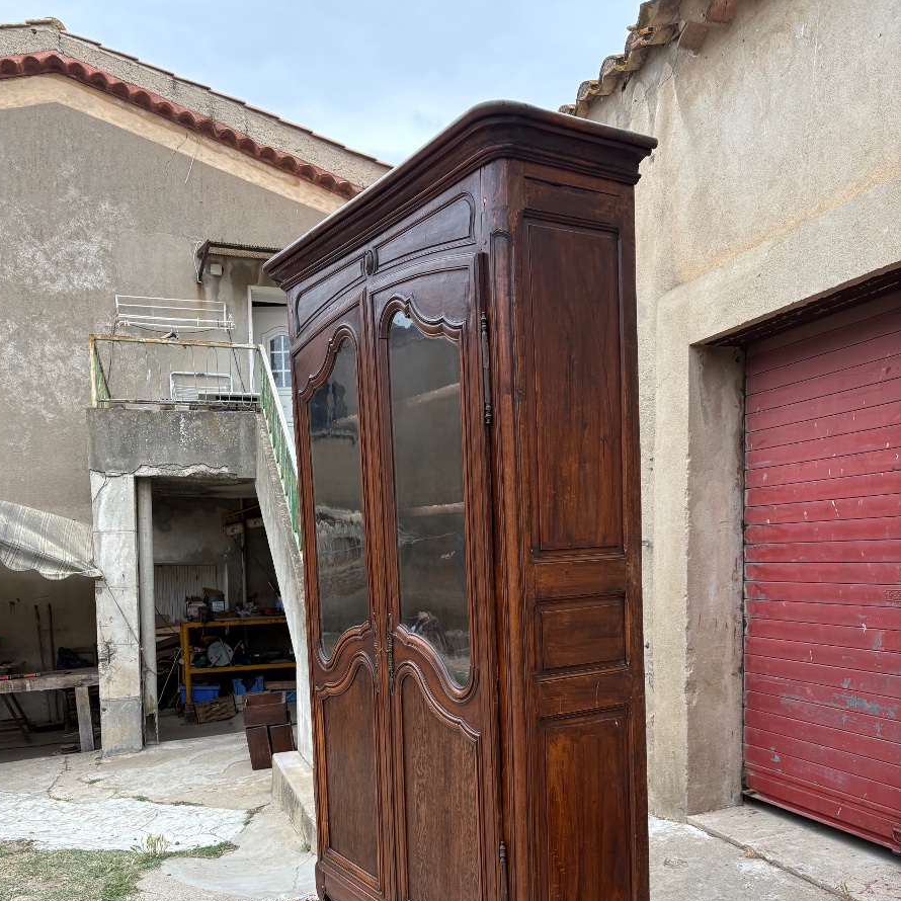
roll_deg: -0.9
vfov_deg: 51.5
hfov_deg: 52.5
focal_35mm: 31
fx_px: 913
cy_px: 606
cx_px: 447
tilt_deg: -2.5
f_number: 1.6
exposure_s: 1/399
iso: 64
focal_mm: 5.96
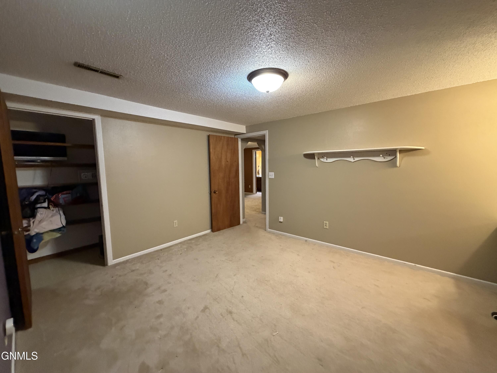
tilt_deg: -5.9
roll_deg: +1.1
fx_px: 201
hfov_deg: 102.1
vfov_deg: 85.7
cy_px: 186
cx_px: 248
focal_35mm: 14
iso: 640
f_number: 2.2
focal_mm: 2.22
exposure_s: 1/60
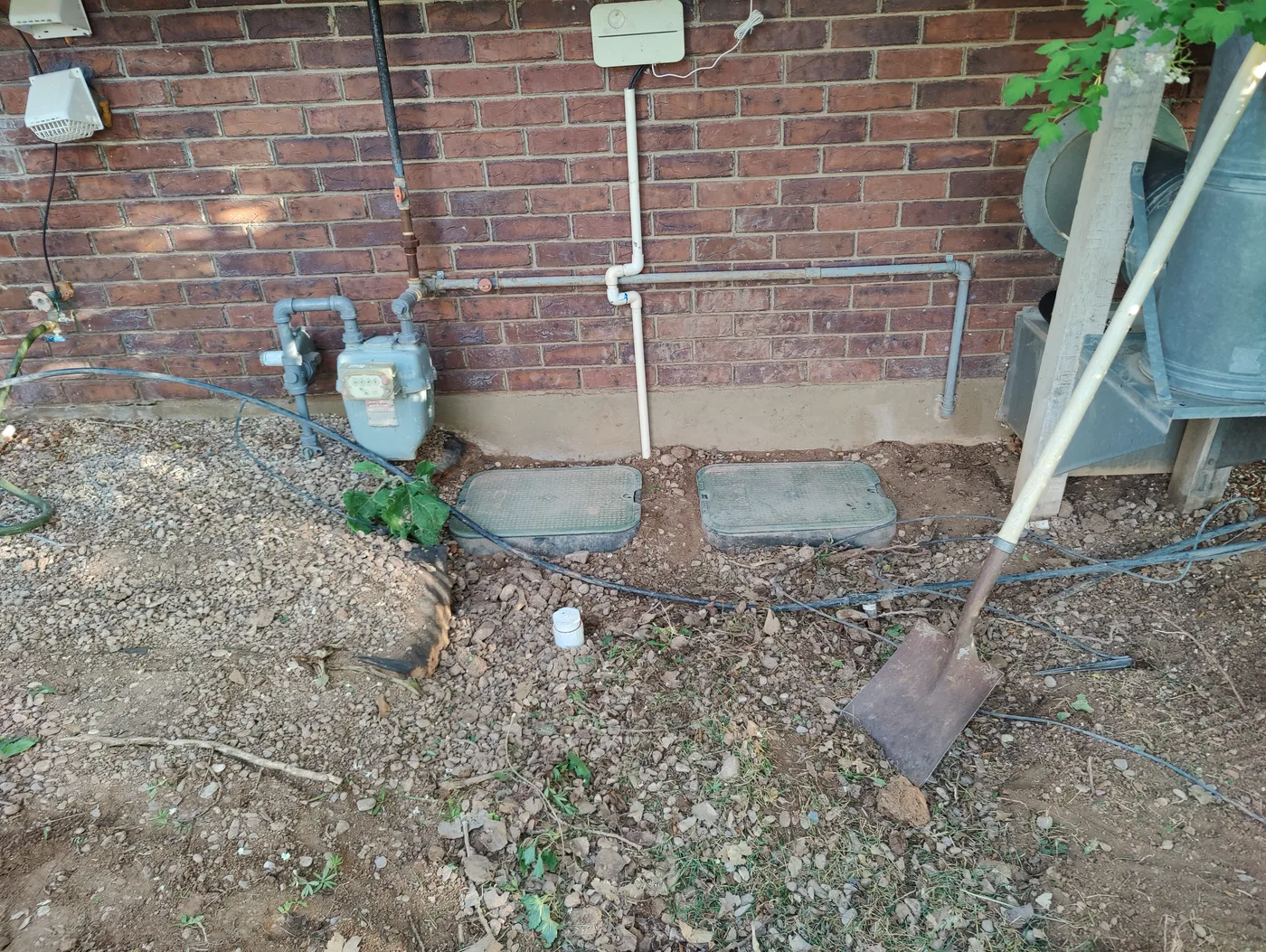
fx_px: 842
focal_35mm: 23
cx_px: 633
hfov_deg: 73.9
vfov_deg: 59.0
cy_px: 476
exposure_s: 1/100
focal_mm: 6.06
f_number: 1.8
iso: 160
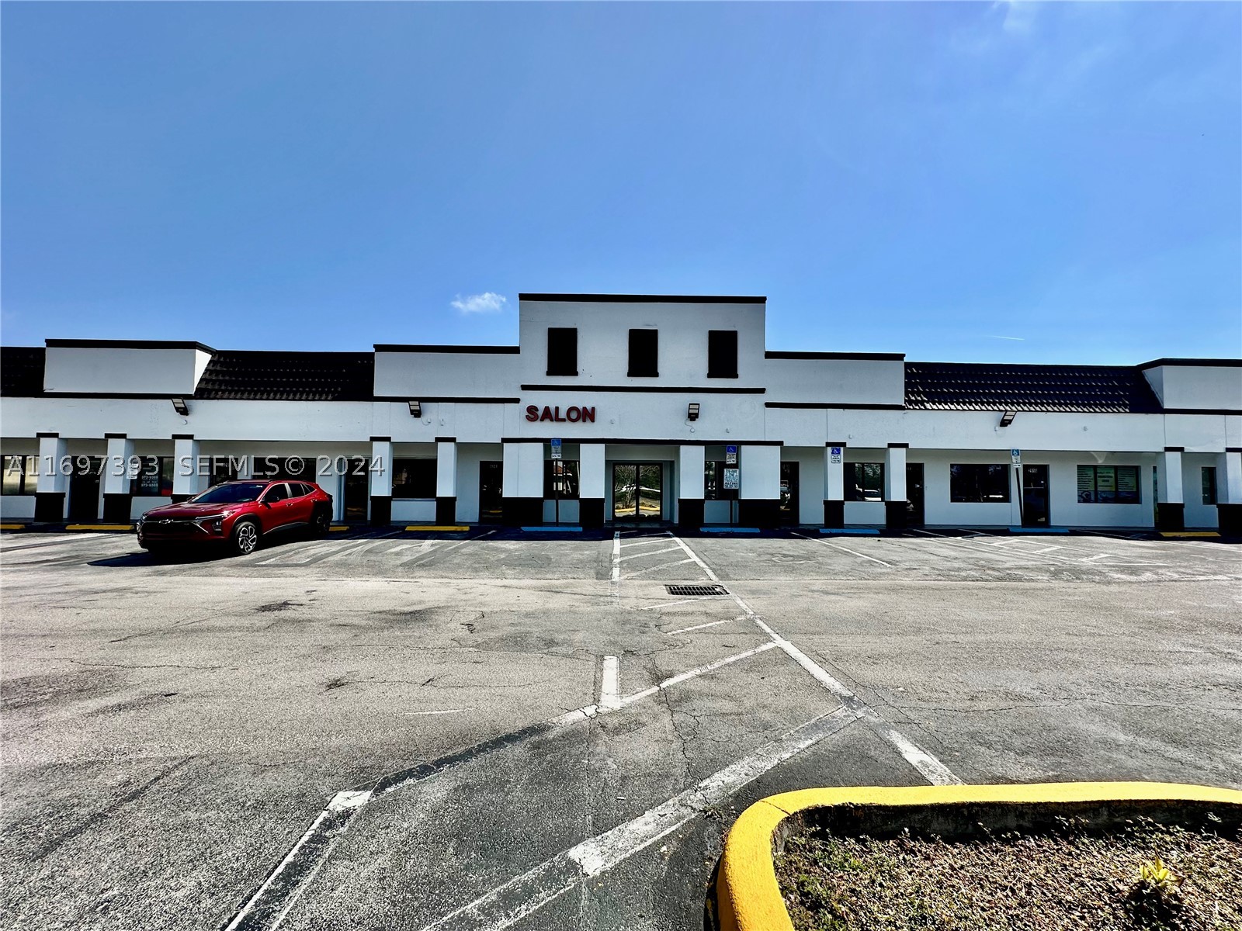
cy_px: 466
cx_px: 621
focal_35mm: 14
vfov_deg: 85.7
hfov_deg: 102.1
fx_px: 502
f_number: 2.2
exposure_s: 1/1887
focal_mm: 2.22
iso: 50
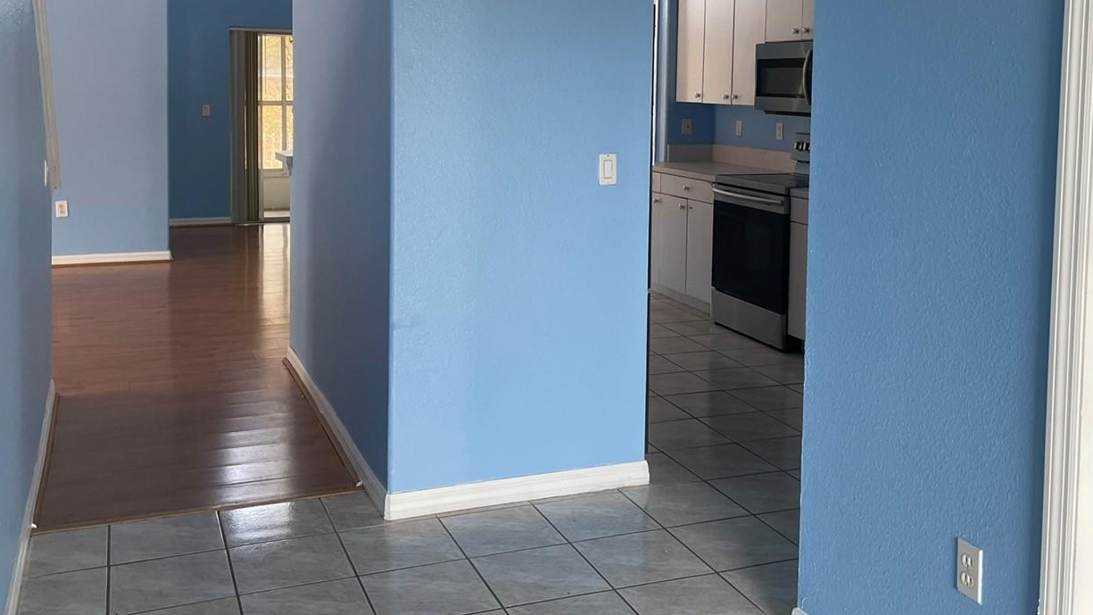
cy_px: 174
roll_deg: -1.8
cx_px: 553
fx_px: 1072
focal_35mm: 37
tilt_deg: -3.5
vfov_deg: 31.6
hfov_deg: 54.0
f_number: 1.6
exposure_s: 1/121
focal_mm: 4.2
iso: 64
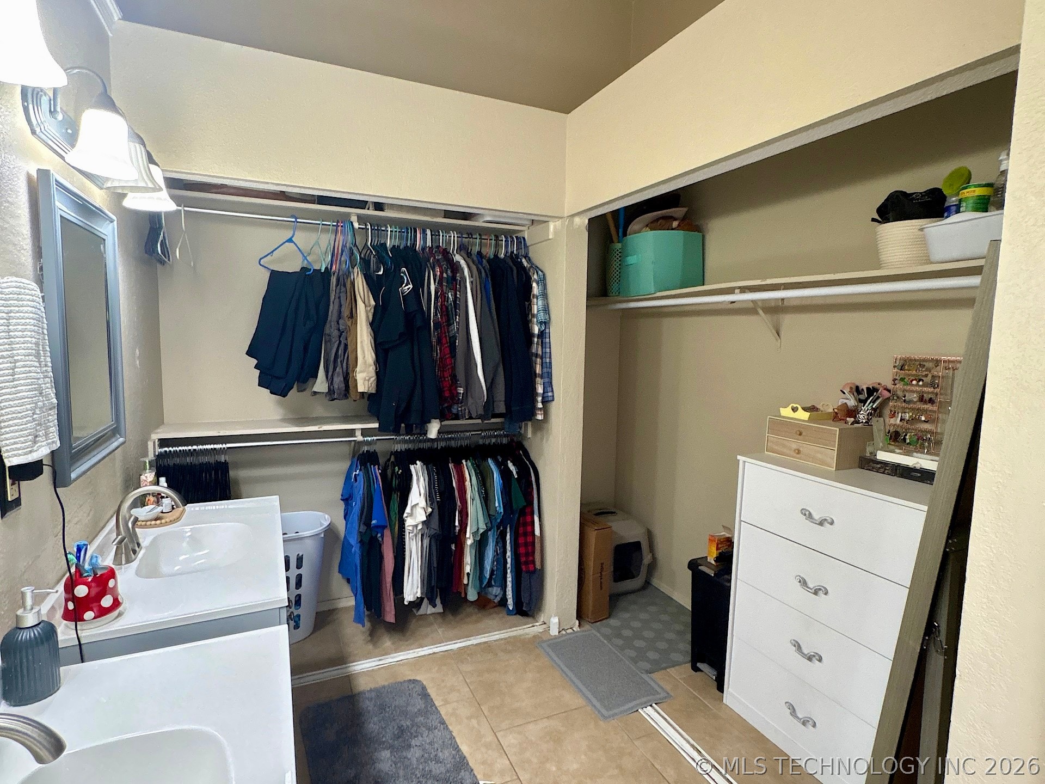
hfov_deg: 102.1
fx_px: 423
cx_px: 522
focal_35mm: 14
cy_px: 392
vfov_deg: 85.7
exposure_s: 1/60
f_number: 2.2
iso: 500
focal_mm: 2.22
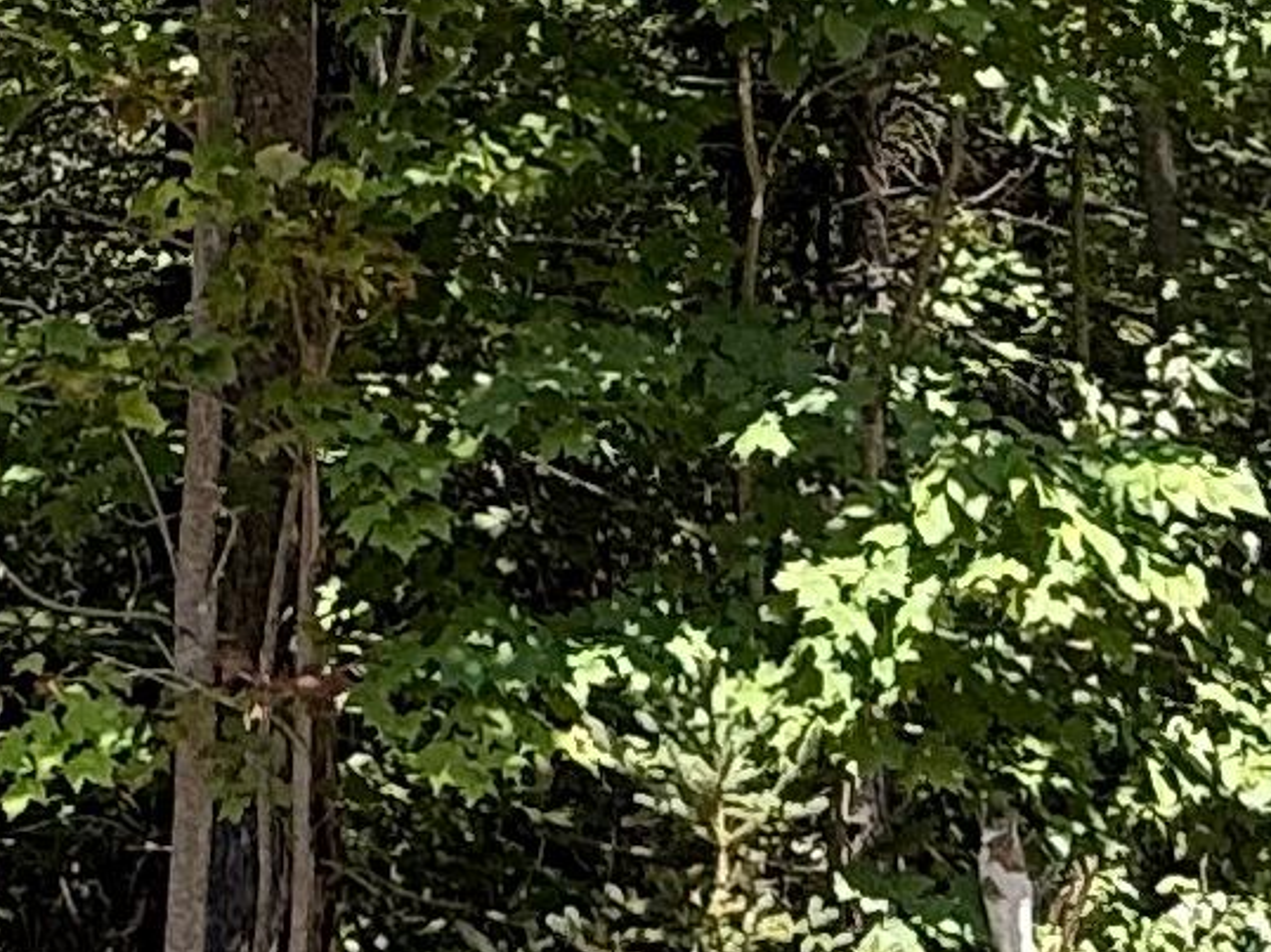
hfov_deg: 18.6
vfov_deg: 12.6
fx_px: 3854
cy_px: -867
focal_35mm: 105
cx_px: 269
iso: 50
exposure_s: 1/276
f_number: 2.2
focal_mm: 2.22
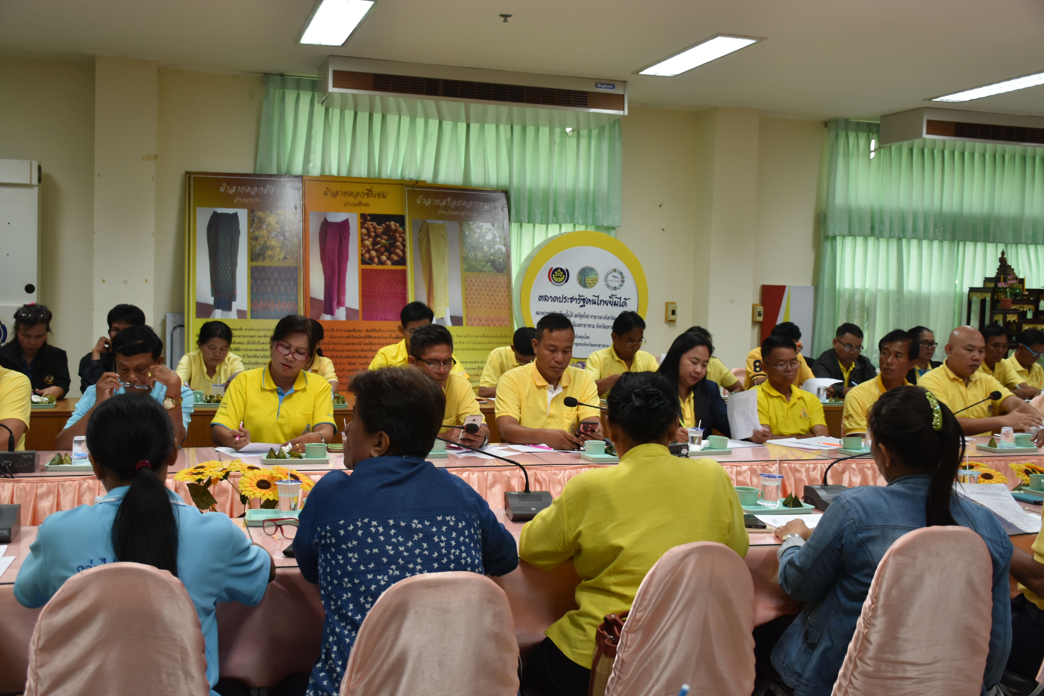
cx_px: 522
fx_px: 1131
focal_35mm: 39
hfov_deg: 49.6
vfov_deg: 34.2
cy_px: 348
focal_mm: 26
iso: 500
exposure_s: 1/60
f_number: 4
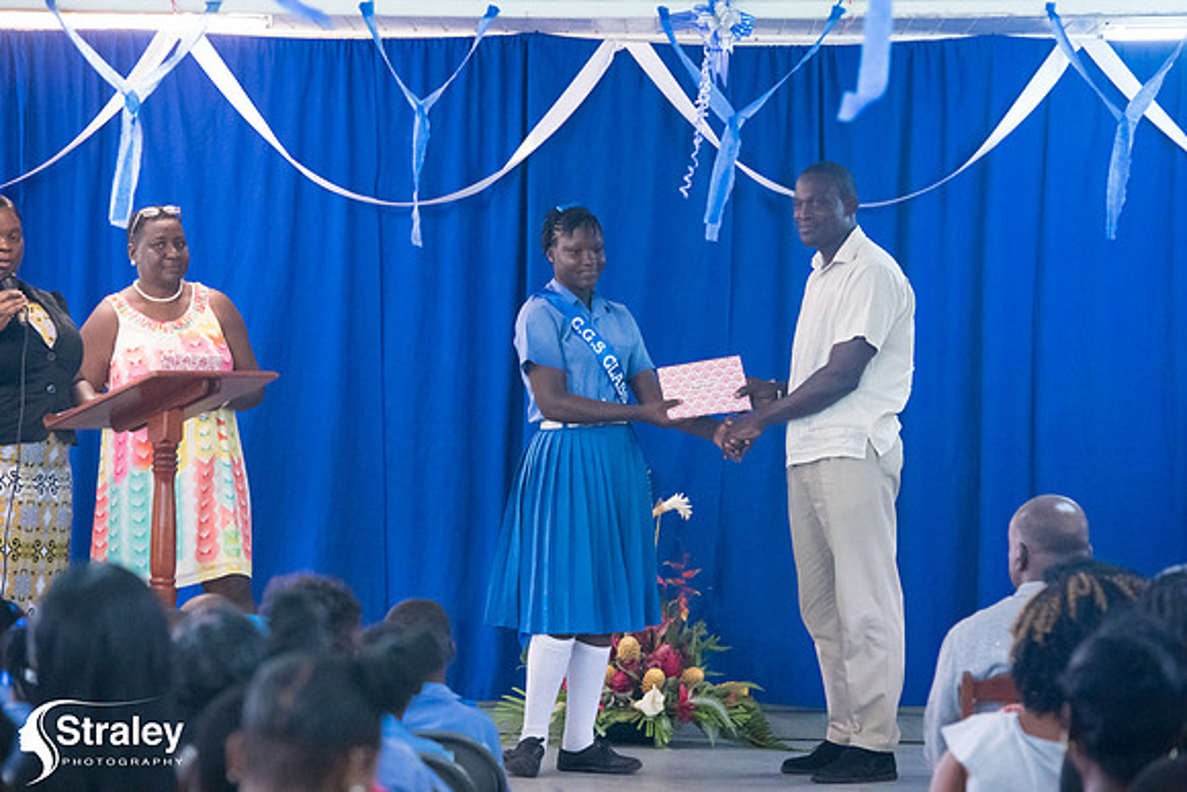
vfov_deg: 8.3
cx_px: 594
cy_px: 396
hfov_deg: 12.4
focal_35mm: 165
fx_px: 5441
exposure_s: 1/200
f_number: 6.3
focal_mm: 165
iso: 20000
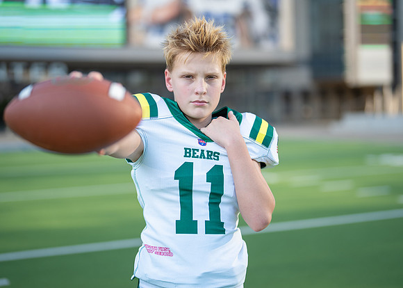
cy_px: 135
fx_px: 680
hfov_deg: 33.0
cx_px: 202
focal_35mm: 59
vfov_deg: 23.9
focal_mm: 50
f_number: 1.2
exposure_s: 1/3200
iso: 100
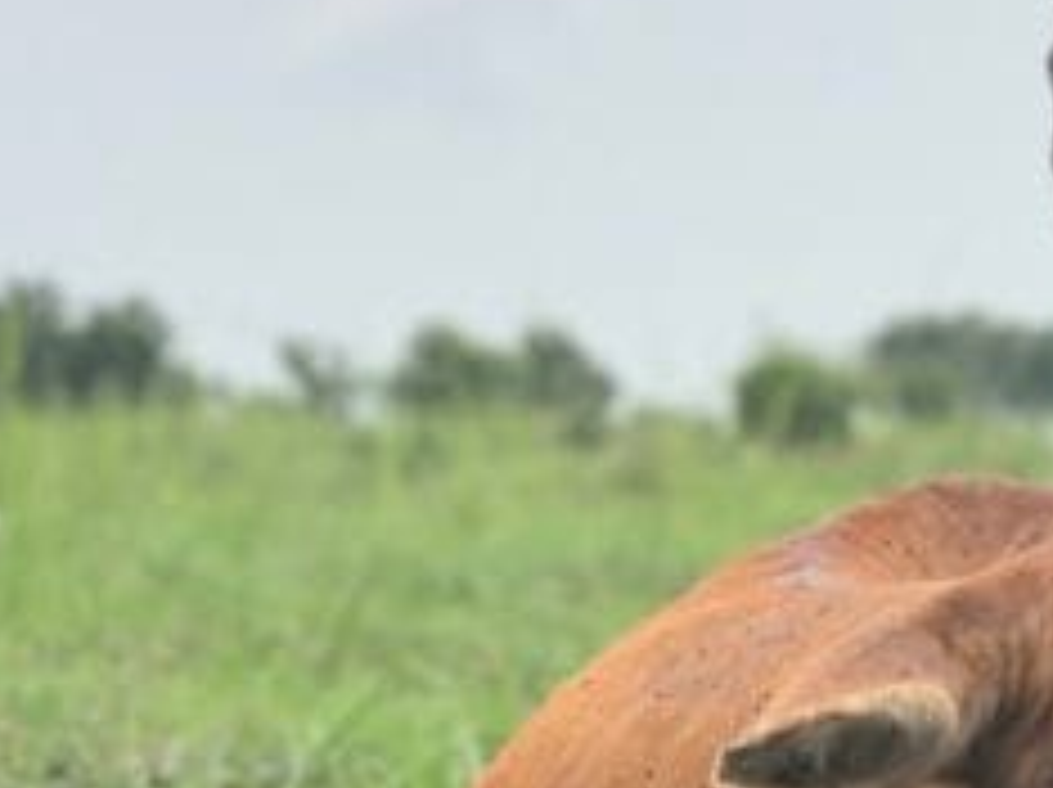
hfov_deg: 11.3
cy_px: 576
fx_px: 5196
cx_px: 1323
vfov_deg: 8.7
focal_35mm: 171
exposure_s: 1/407
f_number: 2.4
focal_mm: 6
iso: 16
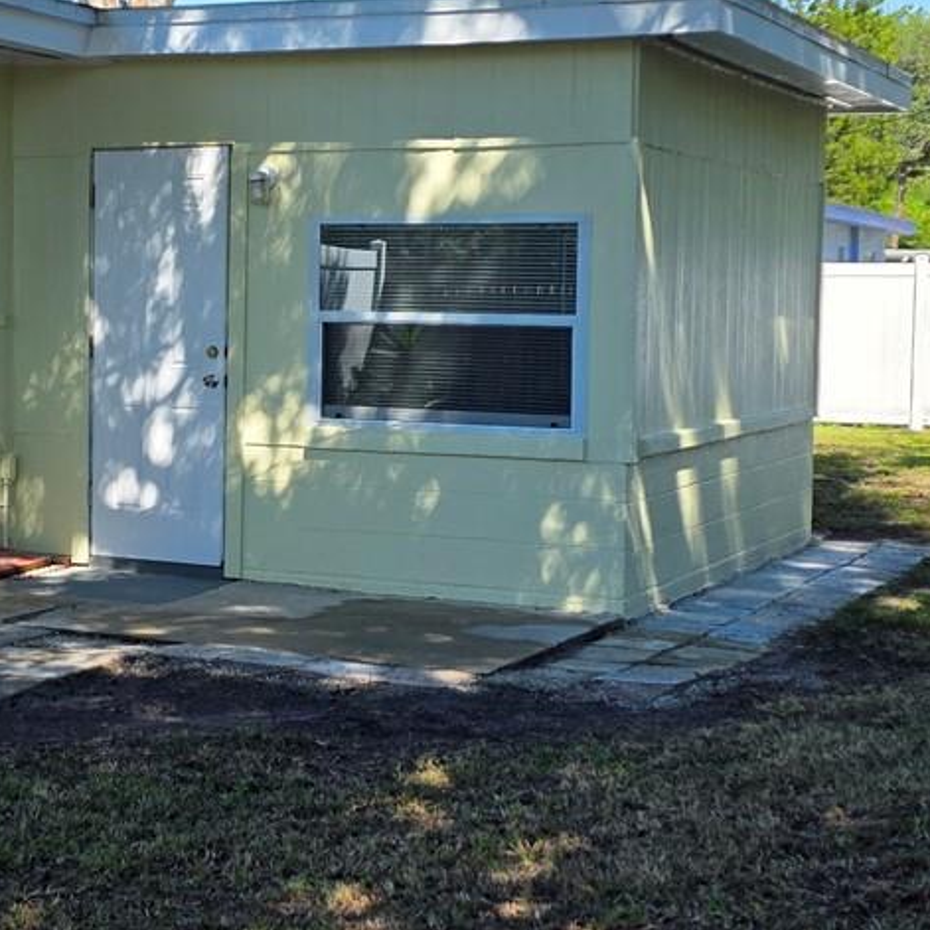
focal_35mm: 69
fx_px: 2097
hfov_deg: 24.6
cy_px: 411
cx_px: 172
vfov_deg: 25.0
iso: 80
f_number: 1.7
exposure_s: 1/2828
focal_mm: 6.3
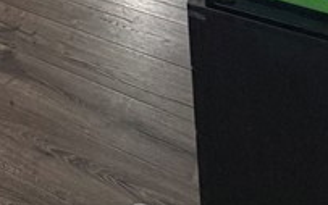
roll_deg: +5.2
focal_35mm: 75
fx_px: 671
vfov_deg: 12.0
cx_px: -288
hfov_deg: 19.3
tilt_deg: -4.7
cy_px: -355
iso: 250
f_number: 2.2
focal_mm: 2.22
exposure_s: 1/60
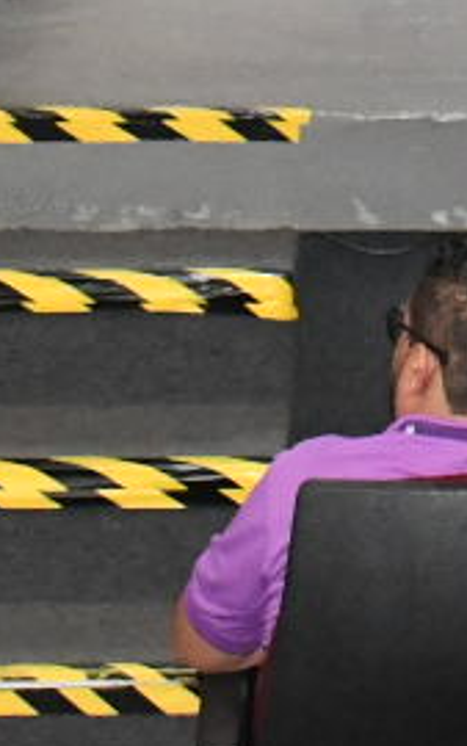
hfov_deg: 6.3
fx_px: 4109
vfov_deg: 10.1
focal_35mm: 202
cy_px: -309
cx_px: 967
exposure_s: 1/100
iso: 5000
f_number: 5.6
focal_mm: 22
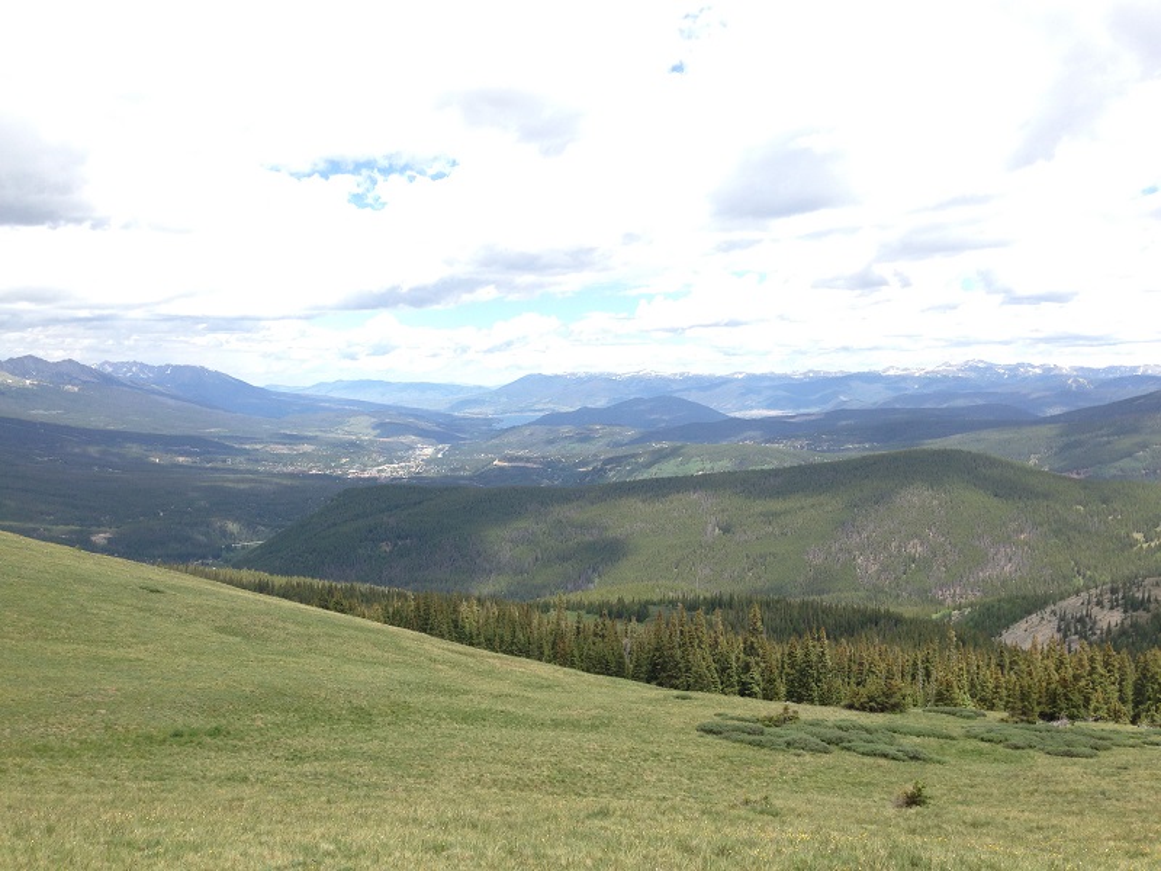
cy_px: 436
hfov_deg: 55.4
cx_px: 580
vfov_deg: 42.9
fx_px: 1107
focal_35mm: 33
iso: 50
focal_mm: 4.12
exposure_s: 1/874
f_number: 2.4
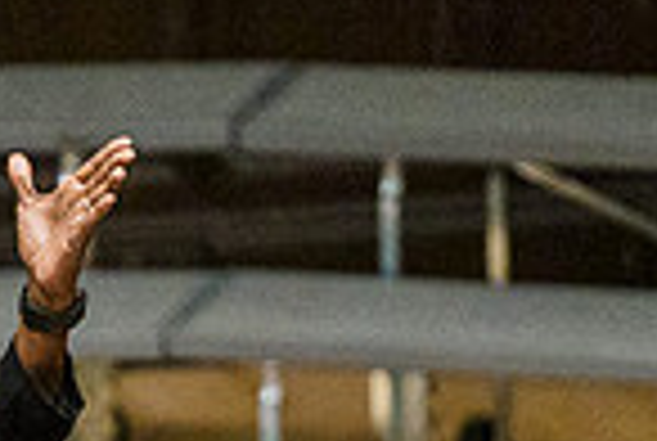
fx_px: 14502
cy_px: 844
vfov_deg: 1.7
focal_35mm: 793
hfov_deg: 2.6
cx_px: -338
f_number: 3.2
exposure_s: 1/1600
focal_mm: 200
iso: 6400
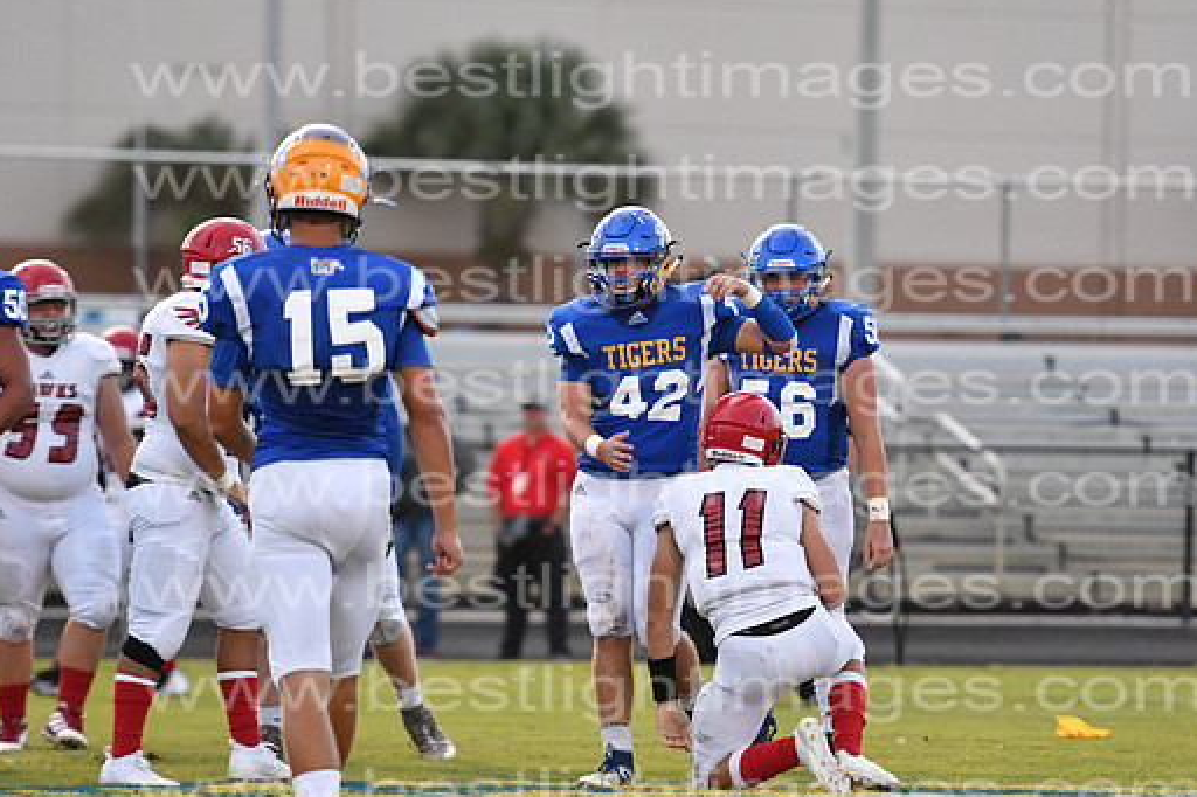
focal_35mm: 315
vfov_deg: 4.4
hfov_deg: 6.6
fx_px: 10455
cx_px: 671
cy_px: 438
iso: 1600
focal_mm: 185
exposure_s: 1/1000
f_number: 3.2
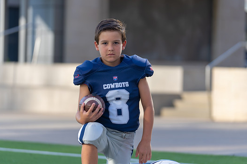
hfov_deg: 13.3
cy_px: 84
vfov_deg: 8.8
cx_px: 114
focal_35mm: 155
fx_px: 1063
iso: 100
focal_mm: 138
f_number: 2.8
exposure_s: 1/500
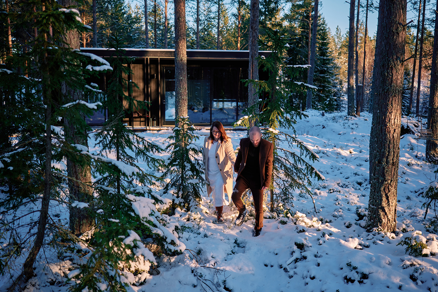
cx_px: 219
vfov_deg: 37.9
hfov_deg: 54.4
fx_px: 426
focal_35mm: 35
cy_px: 146
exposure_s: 1/850
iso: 125
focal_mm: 23
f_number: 1.4
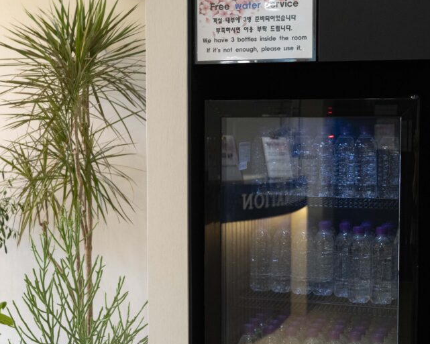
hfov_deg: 33.0
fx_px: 726
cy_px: 179
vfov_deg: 26.7
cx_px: 235
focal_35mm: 57
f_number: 5
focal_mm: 38
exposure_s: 1/160
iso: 5000
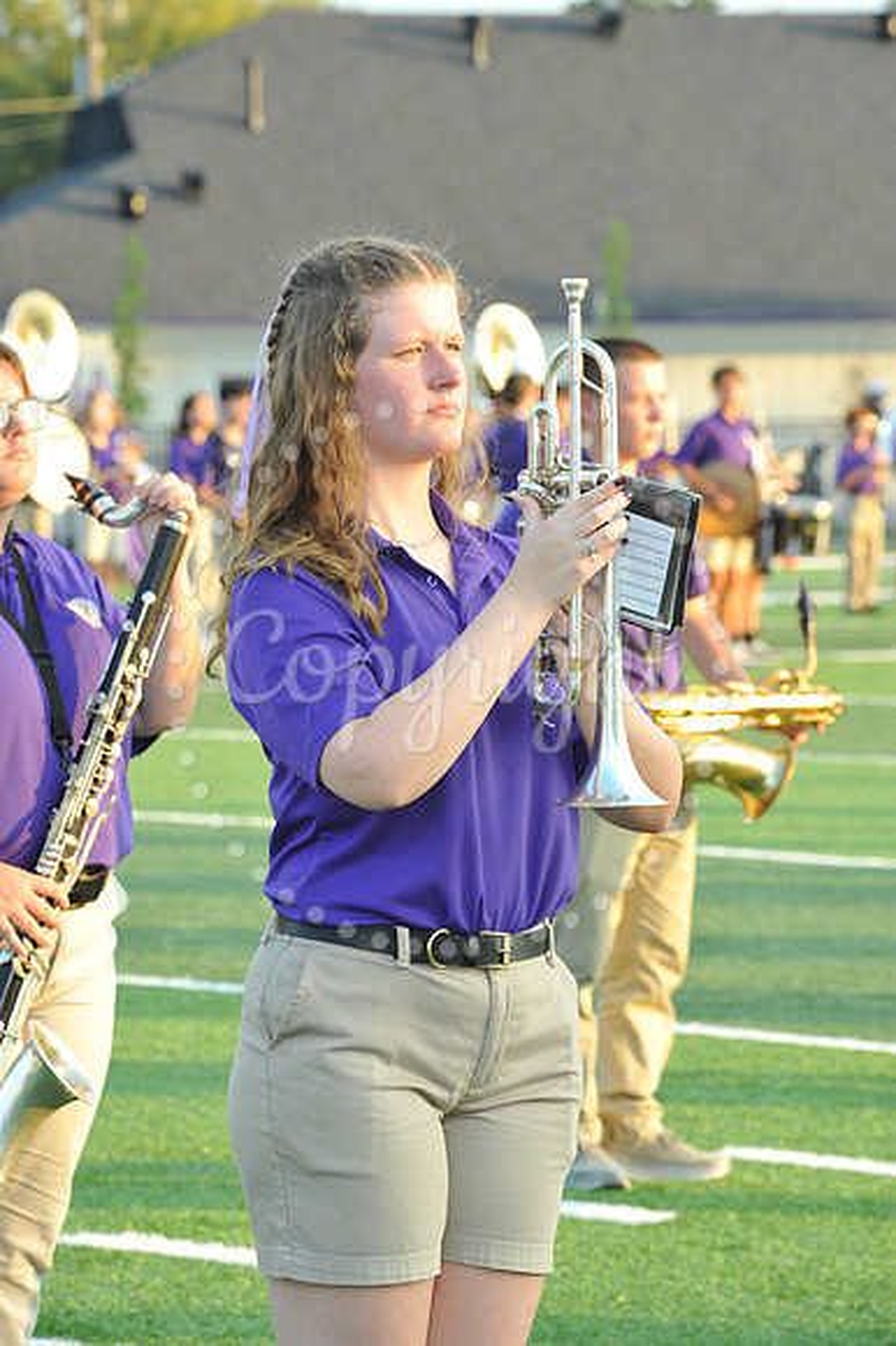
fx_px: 6354
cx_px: 448
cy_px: 673
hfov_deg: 8.1
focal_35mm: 170
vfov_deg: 12.1
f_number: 10
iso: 1600
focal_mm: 170
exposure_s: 1/250
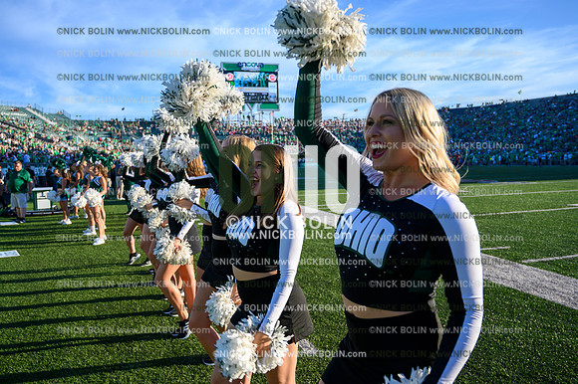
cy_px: 192
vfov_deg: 44.2
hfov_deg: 62.8
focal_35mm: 30
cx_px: 289
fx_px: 473
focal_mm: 29.5
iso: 125
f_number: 4
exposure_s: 1/640
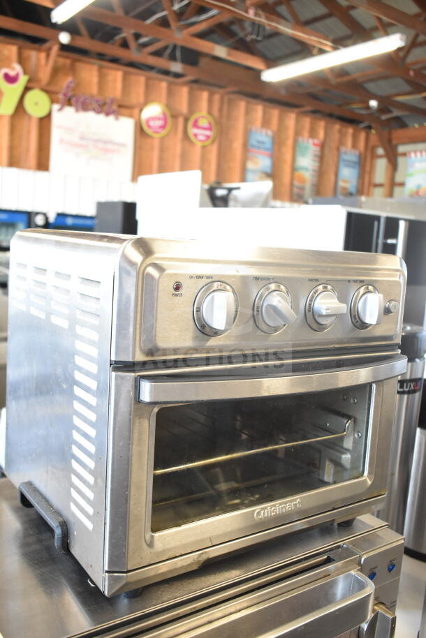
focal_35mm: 33
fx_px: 585
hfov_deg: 40.0
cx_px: 213
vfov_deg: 57.2
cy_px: 319
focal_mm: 22
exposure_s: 1/60
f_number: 3.8
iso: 1600
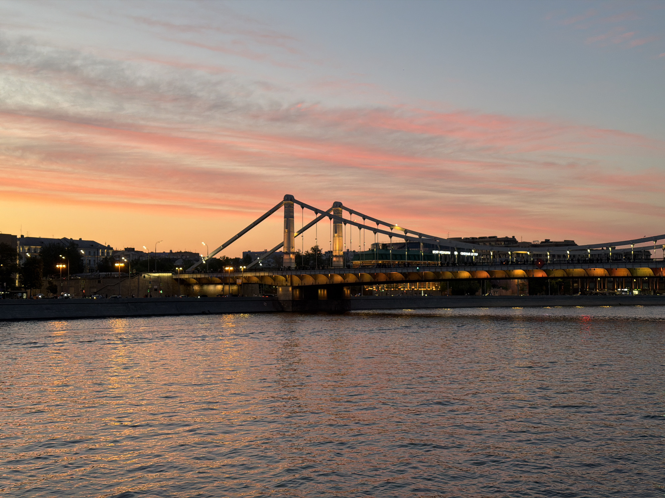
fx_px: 922
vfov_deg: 30.3
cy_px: 249
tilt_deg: +2.6
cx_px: 332
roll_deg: +0.1
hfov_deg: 39.7
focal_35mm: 48
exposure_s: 1/103
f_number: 1.78
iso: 100
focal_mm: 6.76
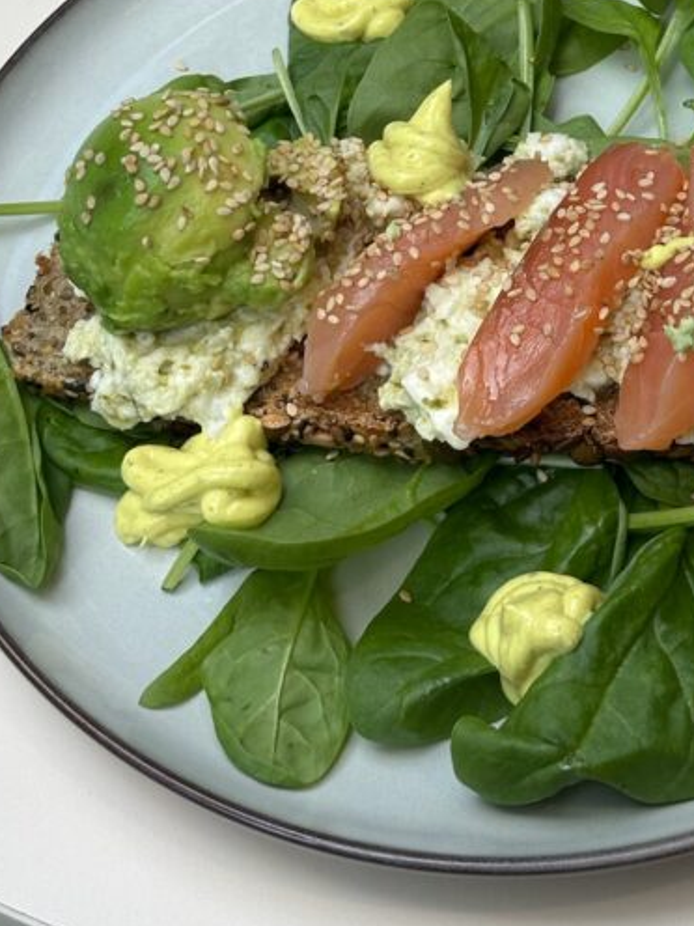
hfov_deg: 14.9
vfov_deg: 19.2
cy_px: -24
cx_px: 541
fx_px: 2646
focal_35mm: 99
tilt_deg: -46.9
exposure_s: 1/980
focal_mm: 6.86
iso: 64
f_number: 1.78
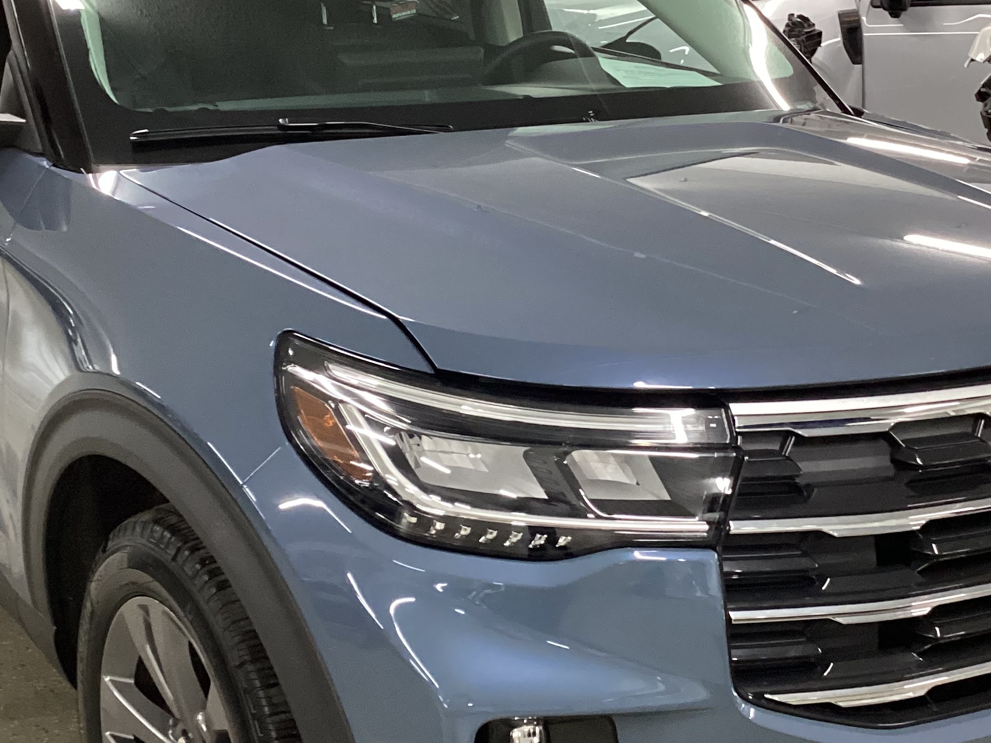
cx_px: 526
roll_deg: -0.3
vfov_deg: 24.8
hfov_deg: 32.7
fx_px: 1689
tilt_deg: -17.4
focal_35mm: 59
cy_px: 382
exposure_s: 1/40
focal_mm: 3.3
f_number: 2.4
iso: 320
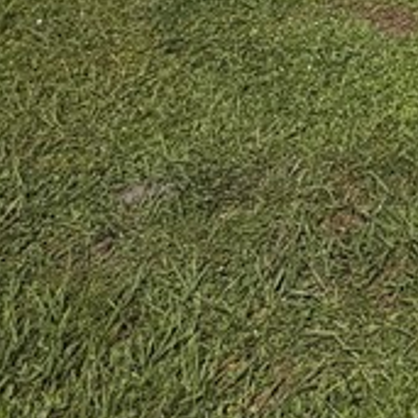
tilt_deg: -6.0
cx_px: 892
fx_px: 1011
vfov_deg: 18.4
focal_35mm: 74
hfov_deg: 16.3
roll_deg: -0.1
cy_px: -332
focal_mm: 2.22
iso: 20
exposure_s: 1/1848
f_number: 2.2
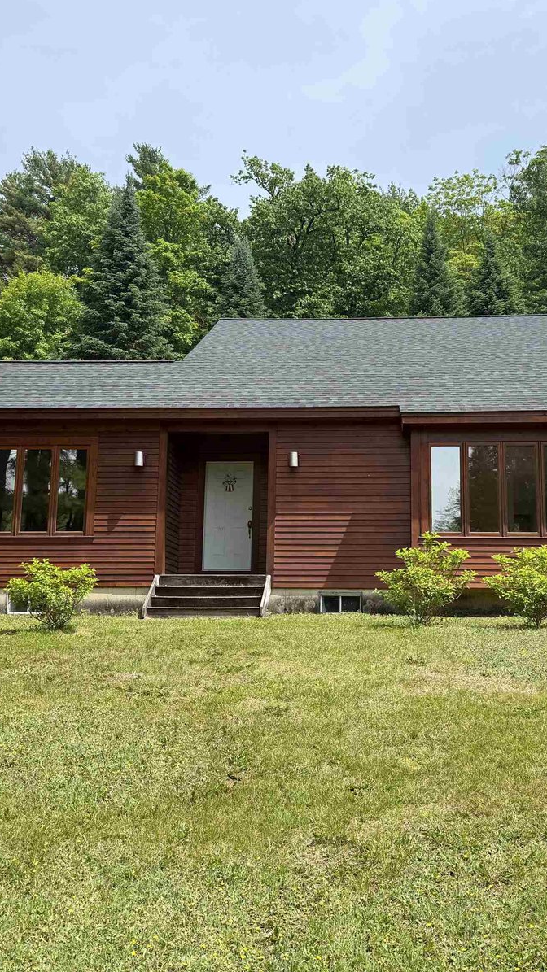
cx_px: 315
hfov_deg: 33.7
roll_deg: -1.0
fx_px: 903
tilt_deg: +10.4
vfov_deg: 56.6
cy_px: 486
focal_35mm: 35
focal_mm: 6.76
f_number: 1.78
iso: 80
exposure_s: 1/2299
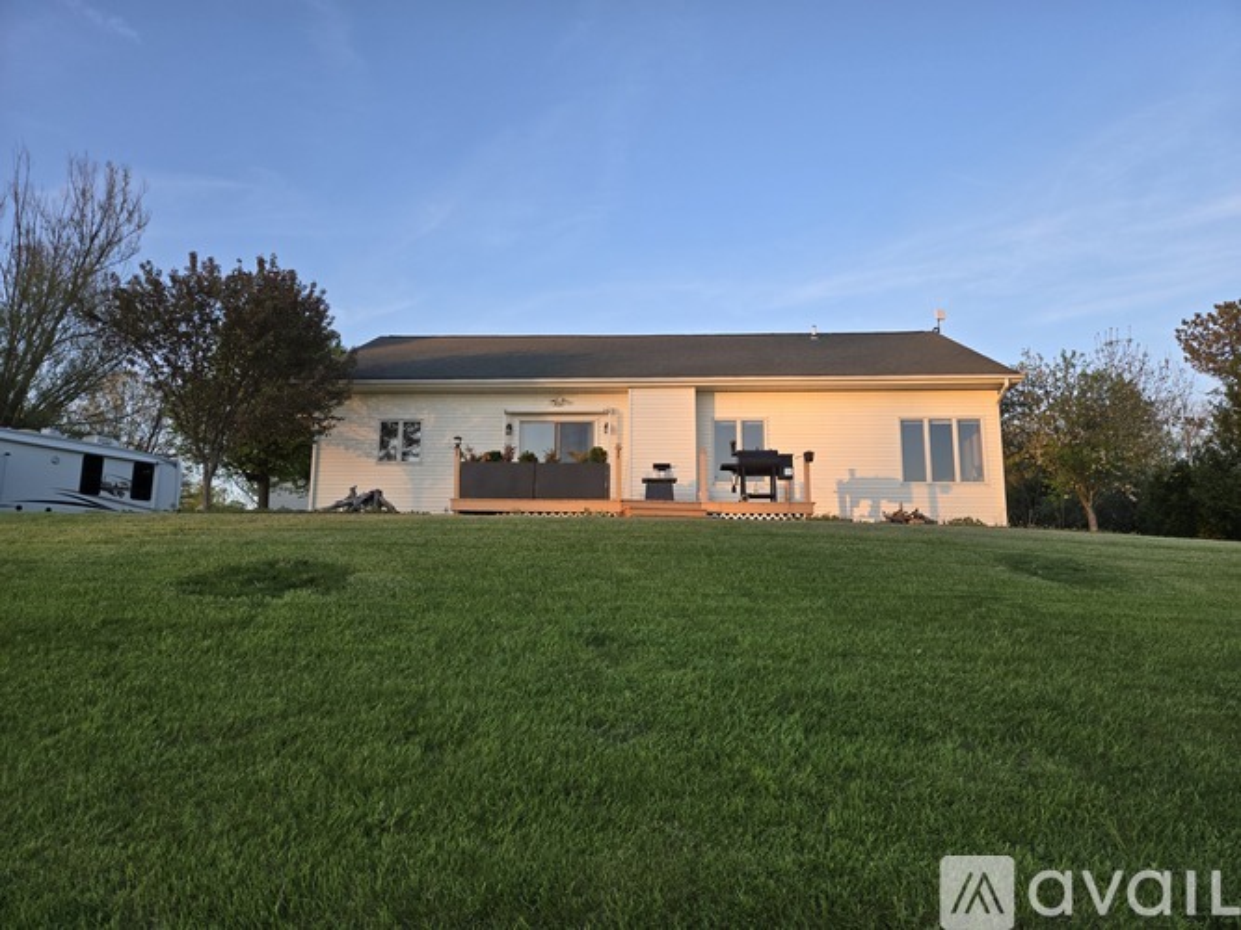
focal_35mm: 23
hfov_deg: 73.9
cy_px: 465
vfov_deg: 58.9
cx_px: 620
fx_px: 824
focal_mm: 5.4
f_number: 1.8
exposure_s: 1/604
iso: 80
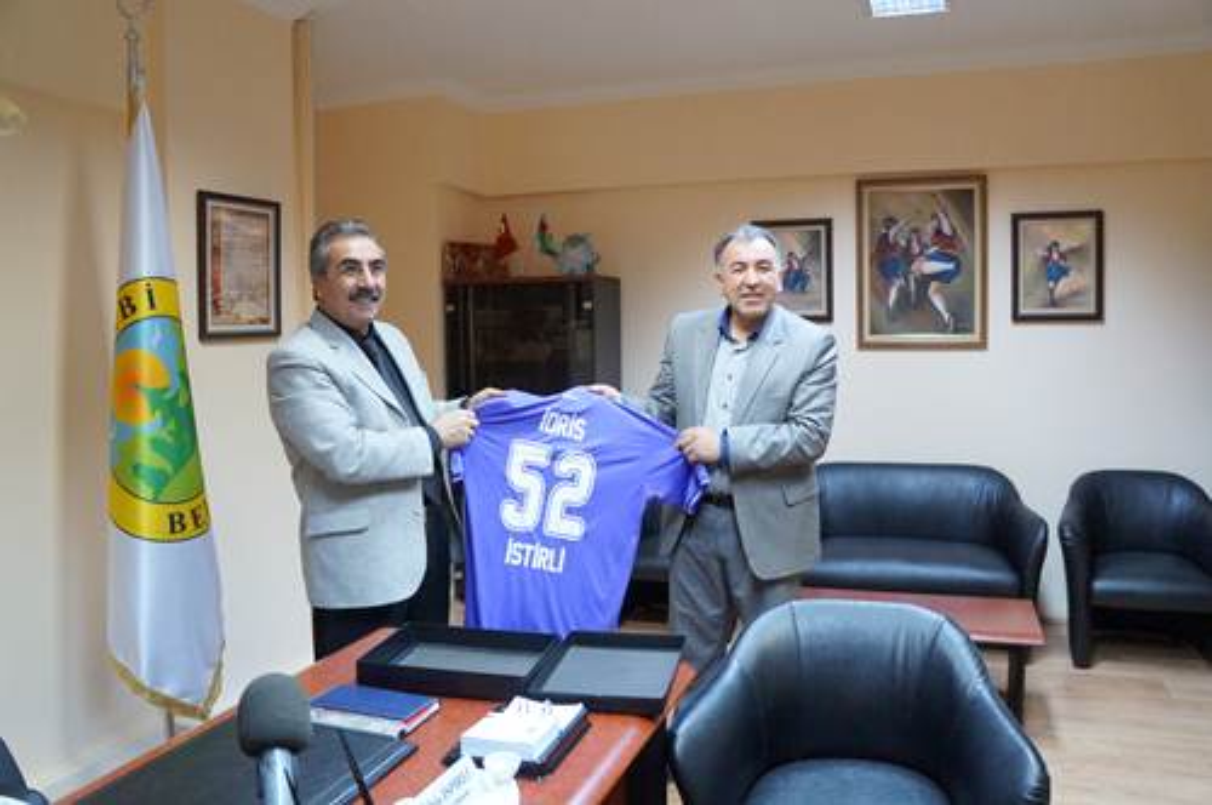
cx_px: 606
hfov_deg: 67.4
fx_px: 908
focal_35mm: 27
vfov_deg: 47.8
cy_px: 402
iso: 3200
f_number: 3.5
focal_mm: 18
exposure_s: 1/125
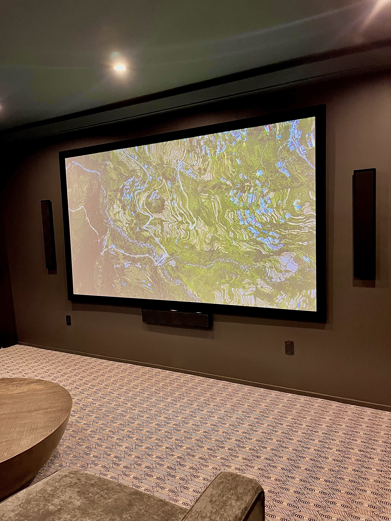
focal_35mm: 26
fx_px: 392
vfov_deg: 67.3
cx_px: 196
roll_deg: +2.2
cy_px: 260
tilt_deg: -5.8
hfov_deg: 53.1
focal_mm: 5.1
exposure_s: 1/60
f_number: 1.6
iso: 200
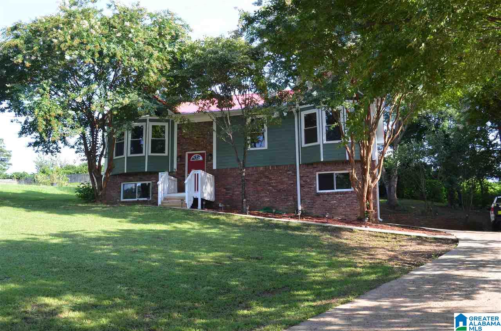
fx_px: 500
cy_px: 166
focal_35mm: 36
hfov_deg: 53.2
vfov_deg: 36.7
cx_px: 250
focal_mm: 24
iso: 400
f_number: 5
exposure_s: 1/100
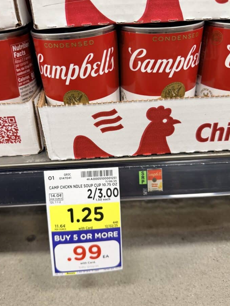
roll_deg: +3.1
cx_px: 103
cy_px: 145
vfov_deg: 65.3
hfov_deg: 51.3
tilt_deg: -34.9
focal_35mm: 27
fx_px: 239
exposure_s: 1/60
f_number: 1.78
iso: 200
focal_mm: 6.76
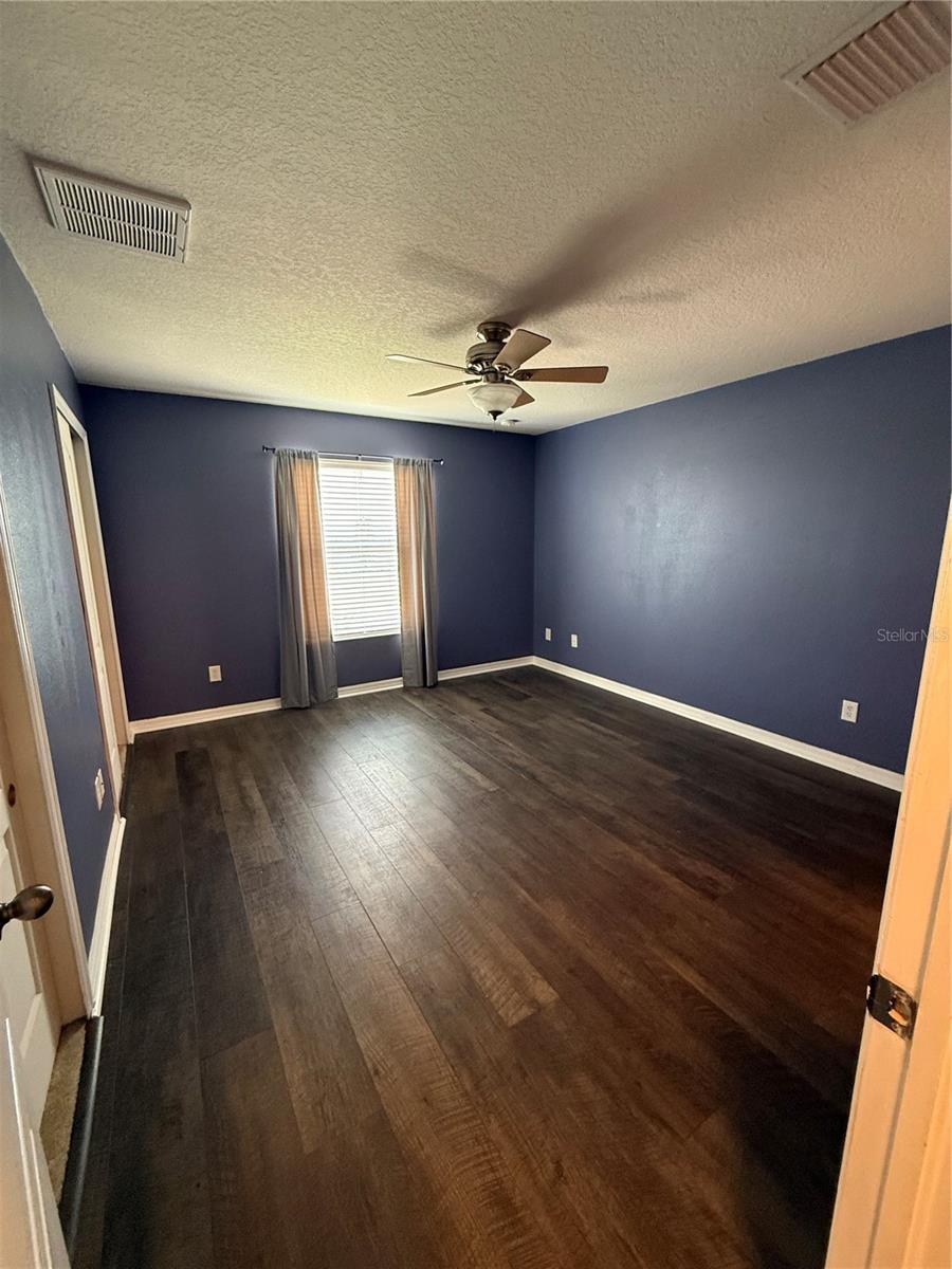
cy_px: 634
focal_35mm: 14
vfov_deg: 102.1
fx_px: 513
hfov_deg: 85.7
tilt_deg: -10.6
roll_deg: +0.5
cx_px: 476
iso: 500
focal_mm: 2.22
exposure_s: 1/60
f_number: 2.2
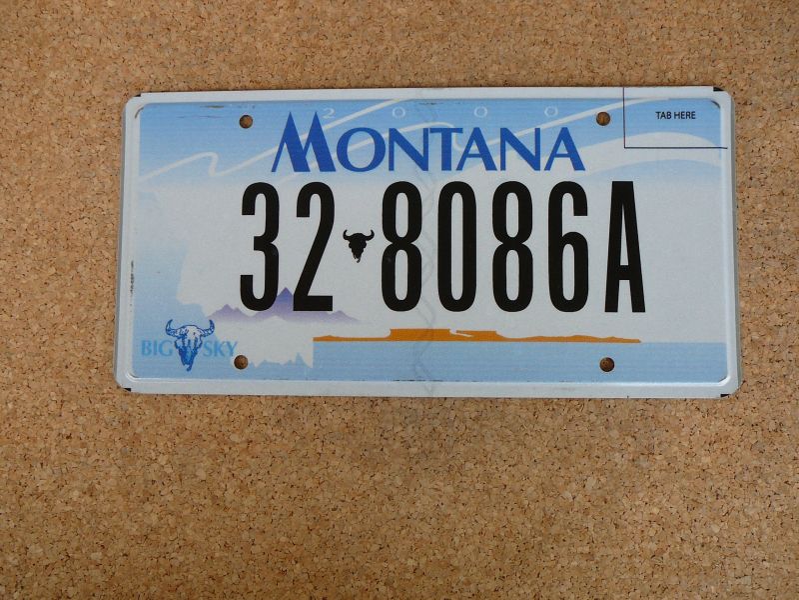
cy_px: 300
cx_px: 400
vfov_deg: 36.8
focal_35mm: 39
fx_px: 900
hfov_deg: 47.9
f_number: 3
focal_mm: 5.8
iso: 80
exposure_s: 1/100
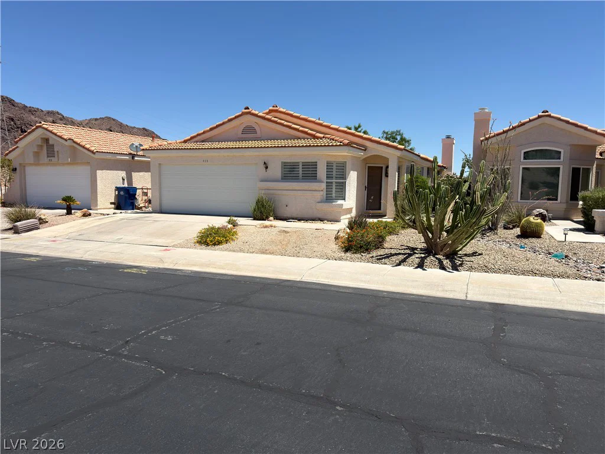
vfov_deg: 56.8
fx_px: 419
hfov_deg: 71.6
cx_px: 302
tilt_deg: -5.0
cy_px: 227
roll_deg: -1.1
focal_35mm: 24
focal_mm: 6.76
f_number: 1.78
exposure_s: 1/5348
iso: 64
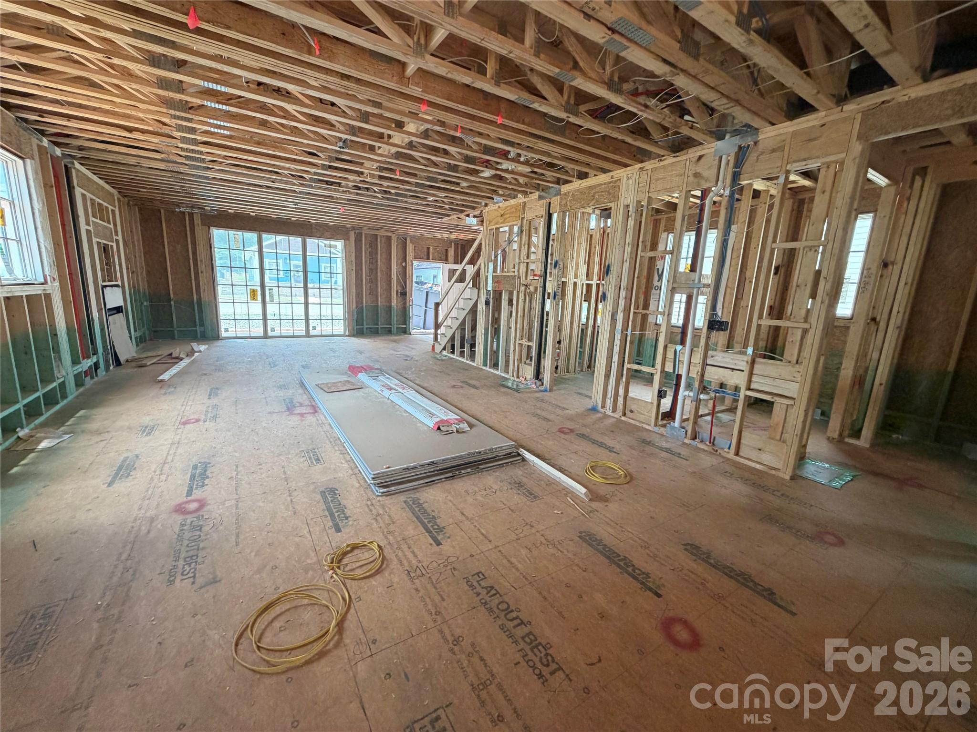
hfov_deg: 102.1
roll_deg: -3.0
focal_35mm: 14
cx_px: 488
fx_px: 395
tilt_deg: -10.1
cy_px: 366
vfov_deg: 85.7
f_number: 2.2
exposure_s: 1/121
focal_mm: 2.22
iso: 250
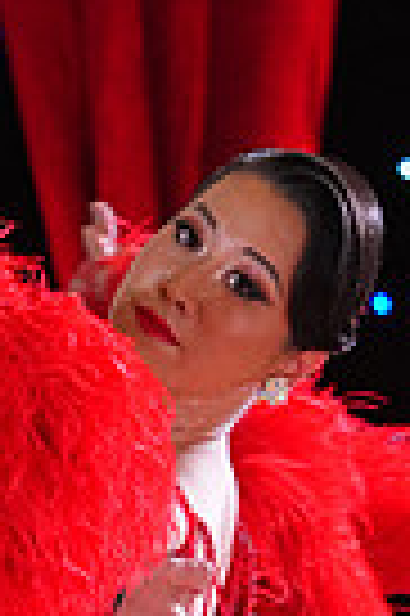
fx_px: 12639
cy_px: 1039
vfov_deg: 2.8
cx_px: -79
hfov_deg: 1.9
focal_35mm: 738
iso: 2500
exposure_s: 1/250
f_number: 4
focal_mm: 174
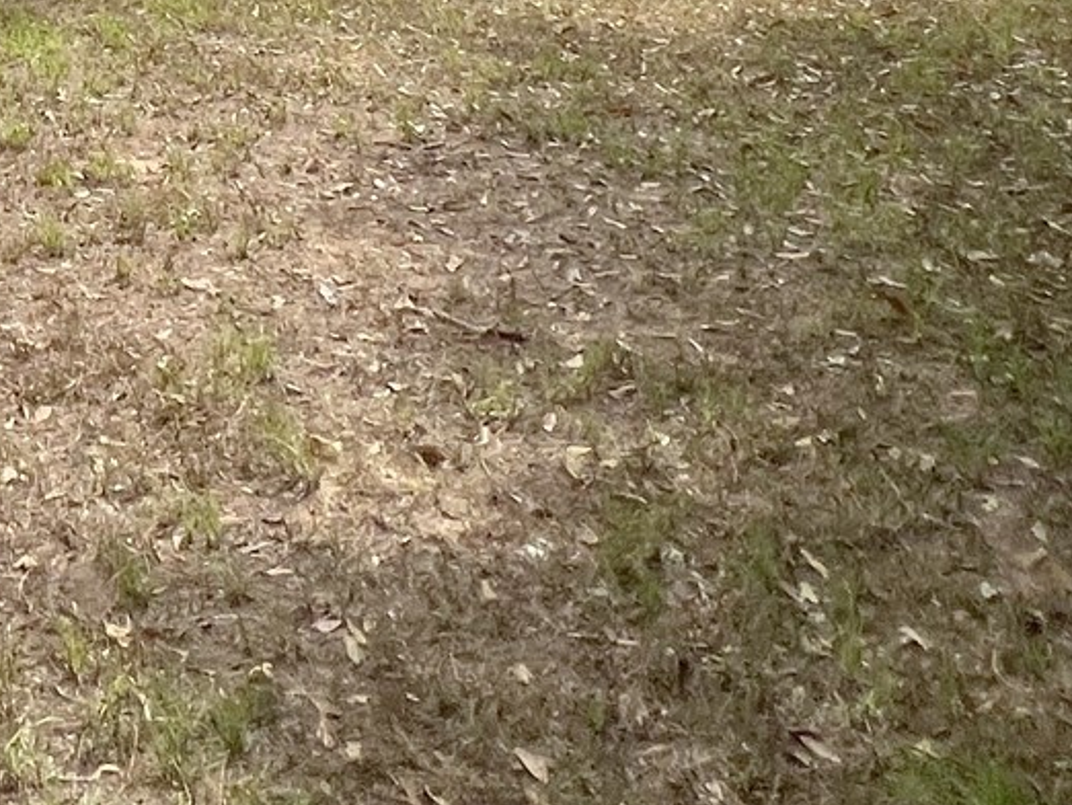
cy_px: -706
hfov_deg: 30.8
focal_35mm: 51
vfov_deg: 19.6
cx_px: -261
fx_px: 1580
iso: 32
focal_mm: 1.57
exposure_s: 1/3215
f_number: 1.8
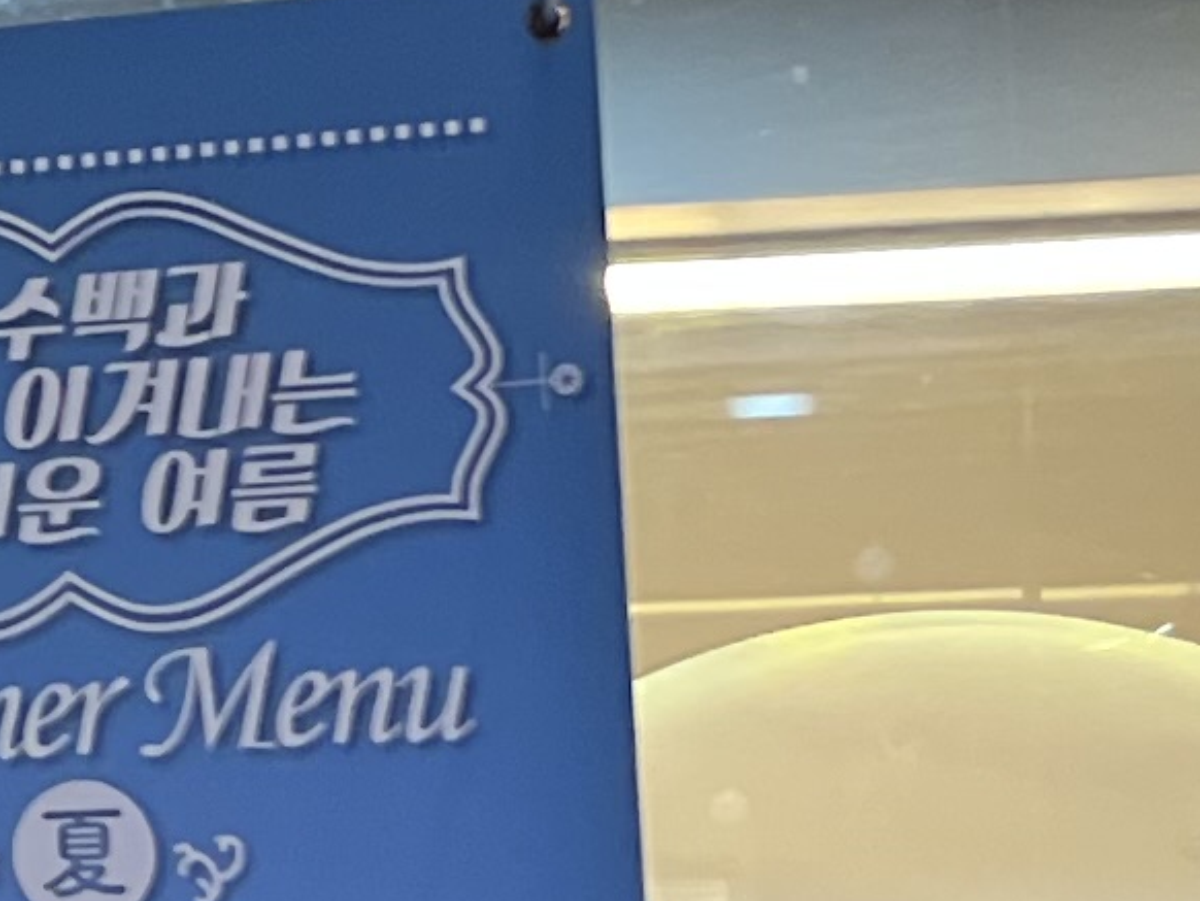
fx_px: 6242
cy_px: -78
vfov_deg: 8.2
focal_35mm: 180
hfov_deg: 10.2
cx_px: -1134
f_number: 1.6
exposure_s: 1/60
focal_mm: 5.1
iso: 400
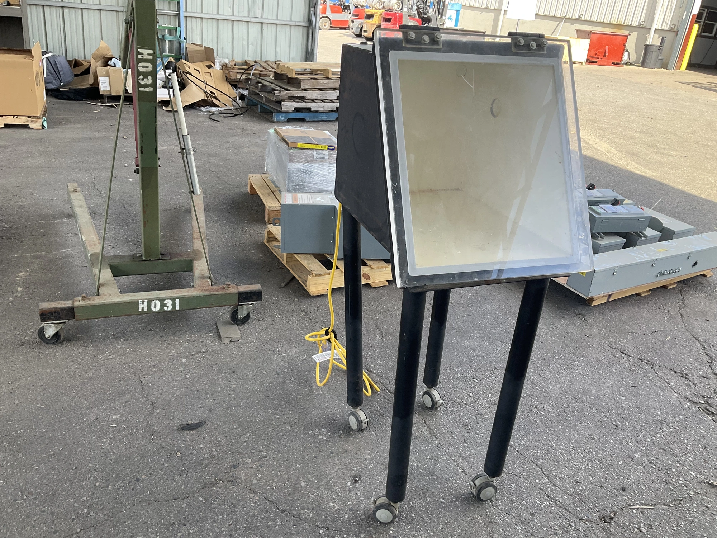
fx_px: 601
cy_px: 269
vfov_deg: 48.2
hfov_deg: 61.7
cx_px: 358
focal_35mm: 29
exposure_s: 1/195
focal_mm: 3
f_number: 1.8
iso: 25
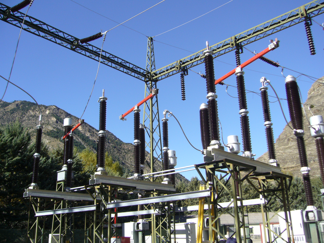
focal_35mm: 35
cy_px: 122
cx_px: 162
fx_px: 328
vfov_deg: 40.7
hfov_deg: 52.6
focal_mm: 5.8
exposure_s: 1/250
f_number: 5.6
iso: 80
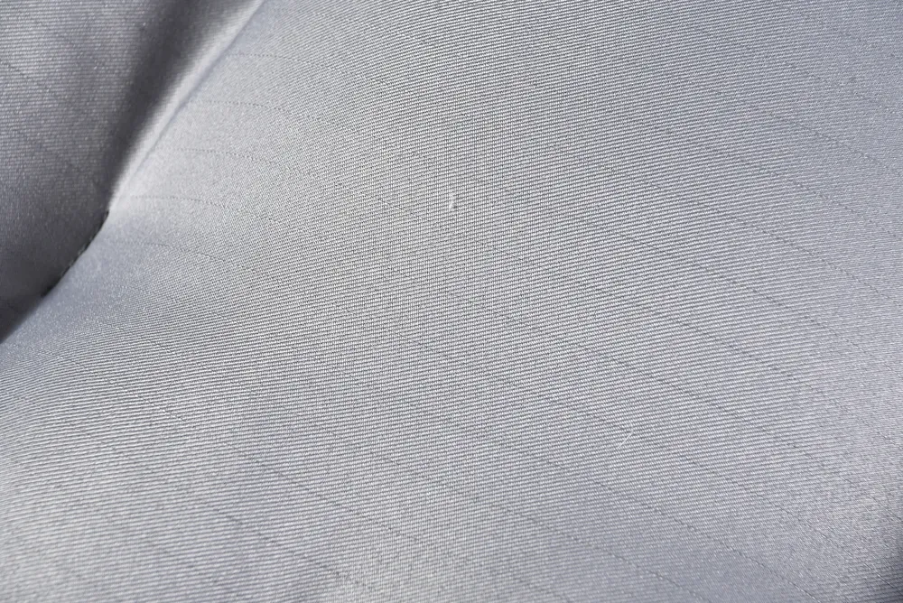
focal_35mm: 70
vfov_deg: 19.5
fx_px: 1757
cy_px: 302
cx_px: 452
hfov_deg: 28.8
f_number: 10
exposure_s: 1/125
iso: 320
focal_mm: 70
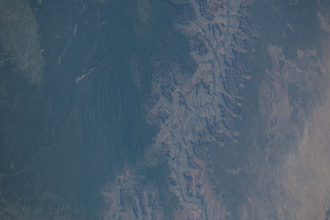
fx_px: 7329
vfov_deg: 1.7
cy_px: 110
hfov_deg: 2.6
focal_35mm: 800
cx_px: 165
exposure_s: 1/800
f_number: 10
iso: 200
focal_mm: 800
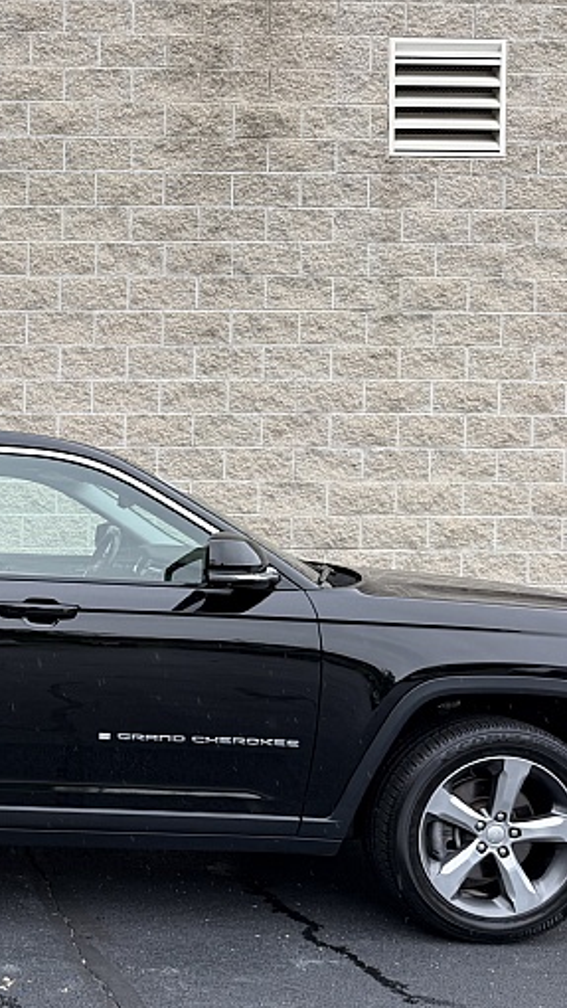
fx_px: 1095
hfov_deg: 26.6
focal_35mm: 41
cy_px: 581
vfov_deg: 49.2
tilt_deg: -2.0
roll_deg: -0.3
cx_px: -63
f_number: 1.78
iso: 80
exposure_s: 1/407
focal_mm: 6.76
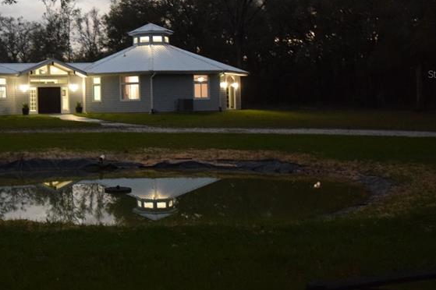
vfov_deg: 24.3
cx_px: 73
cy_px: 74
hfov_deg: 34.9
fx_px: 666
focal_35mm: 55
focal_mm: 20
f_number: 3.5
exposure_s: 1/50
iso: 3200
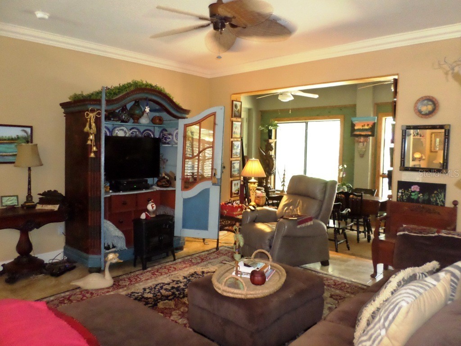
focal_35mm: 25
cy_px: 173
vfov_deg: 54.9
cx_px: 230
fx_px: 333
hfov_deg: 69.4
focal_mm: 4.5
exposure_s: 1/30
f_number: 2.5
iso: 400
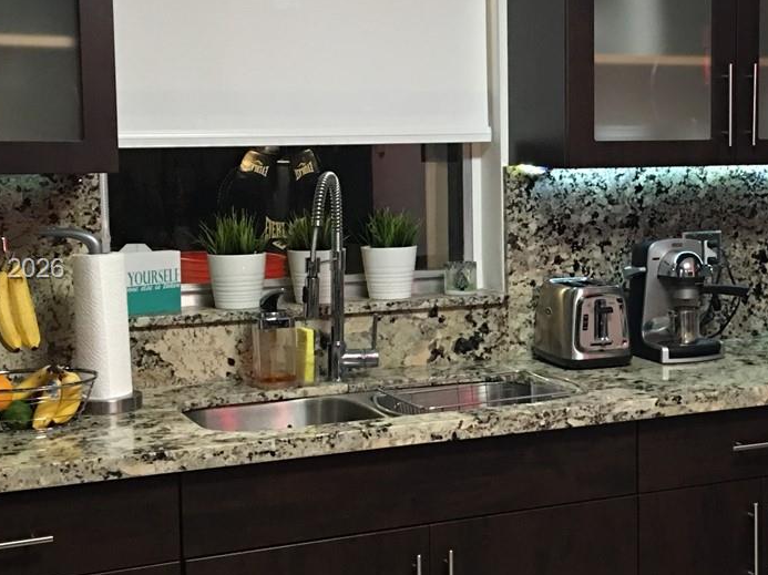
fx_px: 1486
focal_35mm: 67
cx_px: 606
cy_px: 270
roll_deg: -0.7
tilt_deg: -5.1
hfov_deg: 28.4
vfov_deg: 21.9
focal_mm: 4.15
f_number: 2.2
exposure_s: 1/15
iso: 100
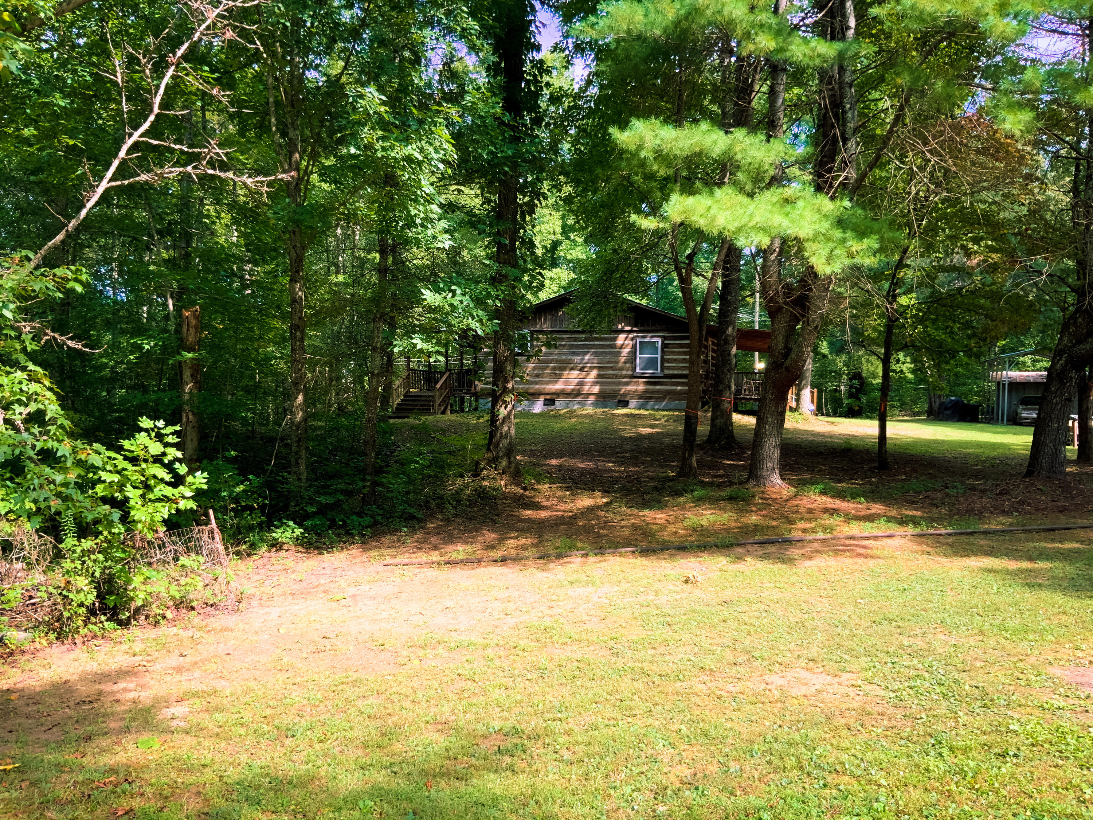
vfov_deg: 48.2
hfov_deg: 61.7
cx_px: 546
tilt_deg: -1.5
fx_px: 916
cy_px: 410
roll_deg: +0.9
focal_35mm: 29
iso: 16
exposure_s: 1/338
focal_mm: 3
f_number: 1.8
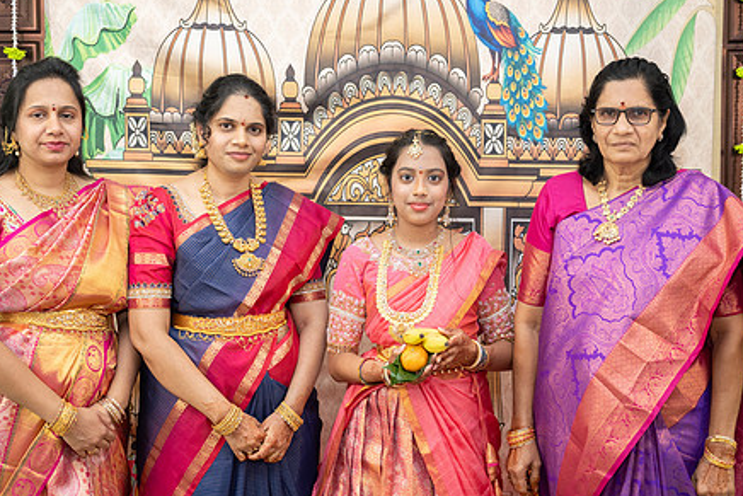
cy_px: 238
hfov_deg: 38.9
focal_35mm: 51
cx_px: 387
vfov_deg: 26.5
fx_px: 1053
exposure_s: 1/160
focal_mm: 38
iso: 640
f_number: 3.2
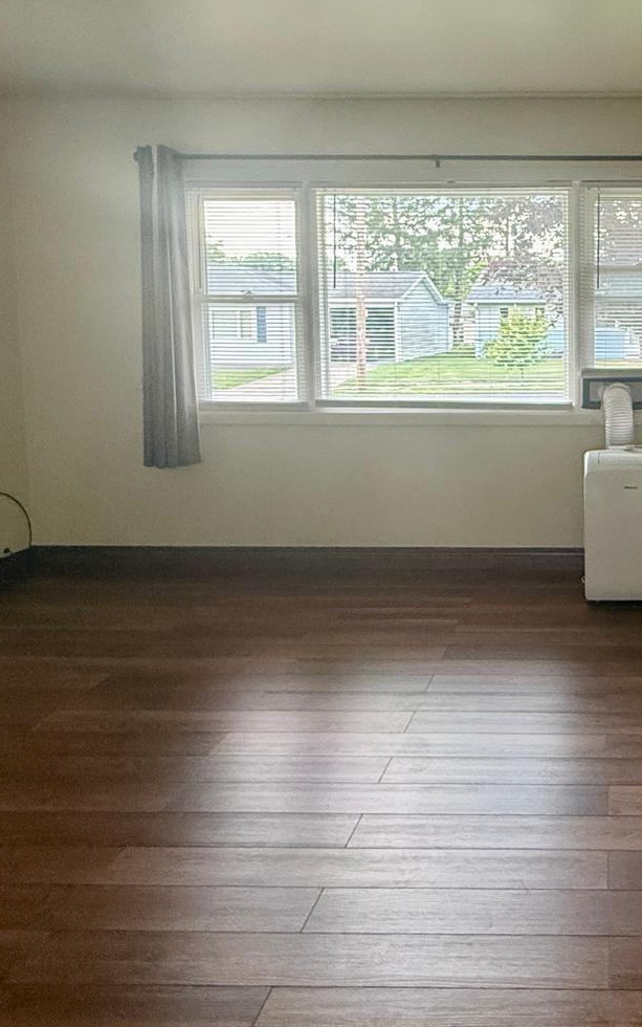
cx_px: 613
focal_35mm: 31
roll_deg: +0.2
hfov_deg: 37.2
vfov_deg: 60.5
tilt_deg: -3.7
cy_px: 390
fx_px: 867
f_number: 2.2
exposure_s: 1/120
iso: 320
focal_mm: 2.22
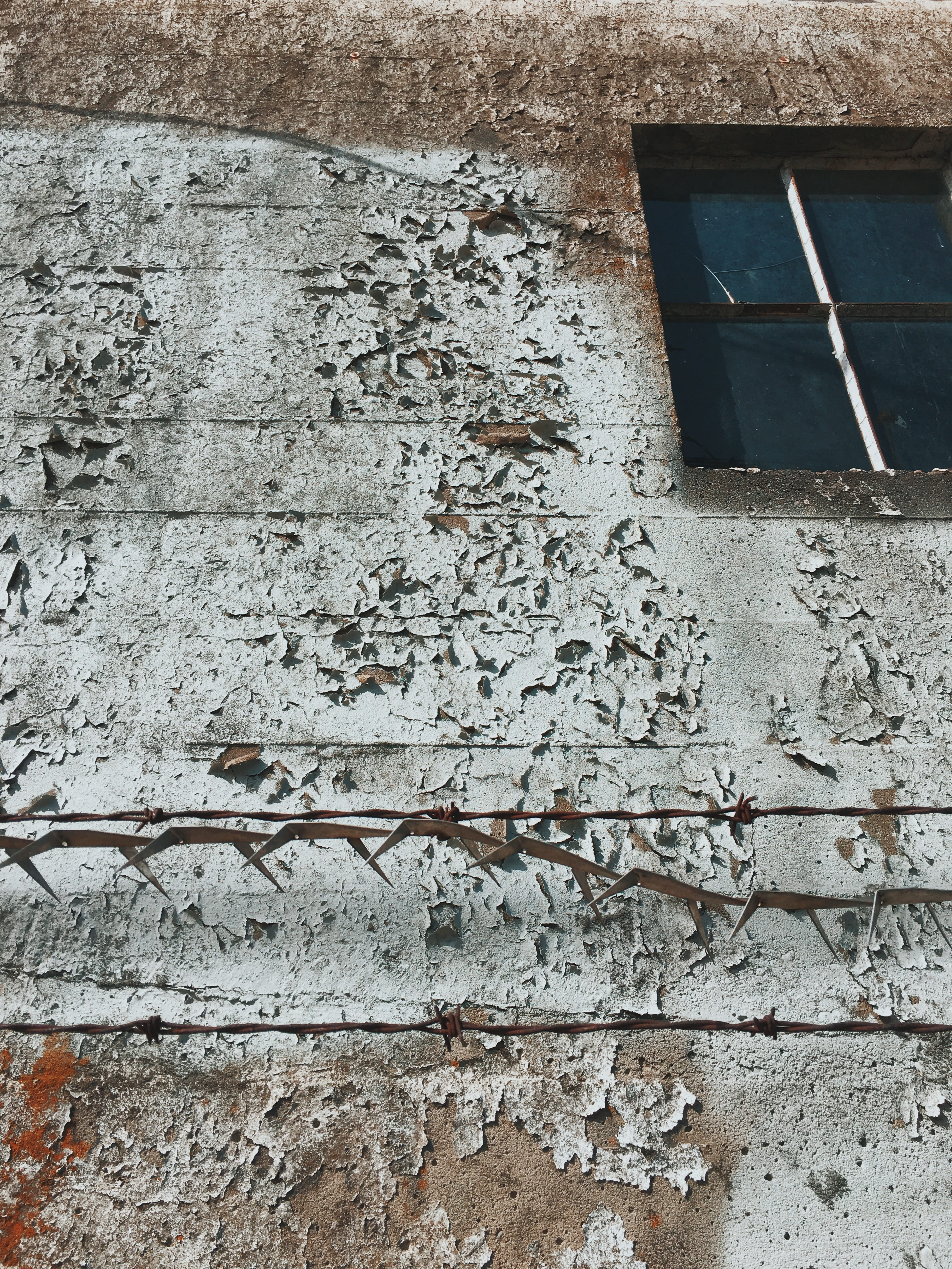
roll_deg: -1.3
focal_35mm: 29
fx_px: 1063
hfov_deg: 48.2
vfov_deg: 61.7
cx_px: 476
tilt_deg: +37.4
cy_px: 634
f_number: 2.2
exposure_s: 1/1876
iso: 25
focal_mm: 4.15
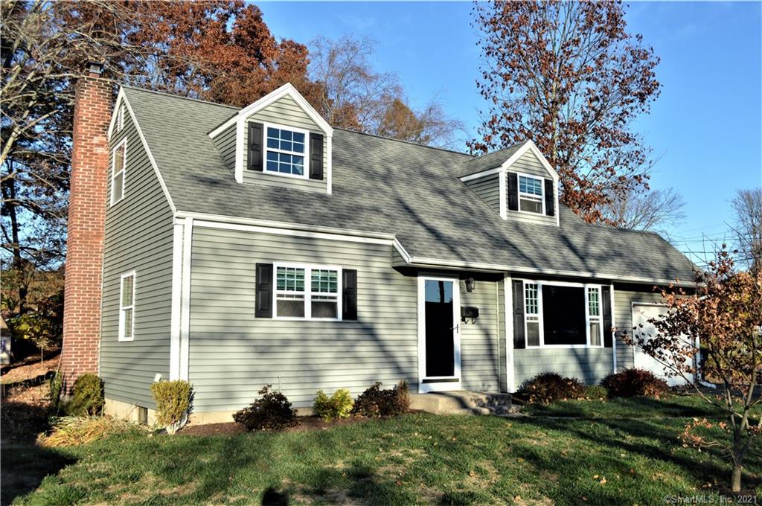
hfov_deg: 57.3
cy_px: 253
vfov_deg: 39.9
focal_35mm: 33
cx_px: 381
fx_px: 698
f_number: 7.1
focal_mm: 22
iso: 100
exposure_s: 1/200
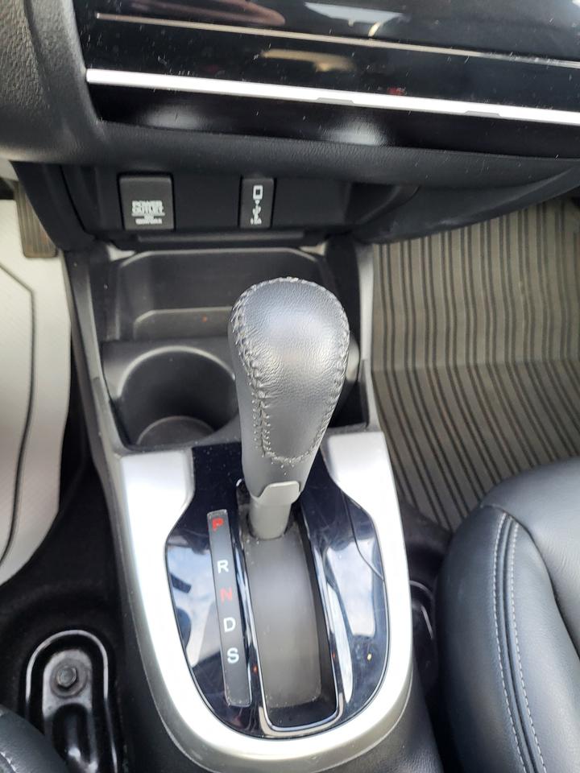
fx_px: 581
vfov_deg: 67.3
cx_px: 290
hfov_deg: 53.1
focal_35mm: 26
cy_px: 386
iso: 160
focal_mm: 5.4
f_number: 1.8
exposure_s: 1/60
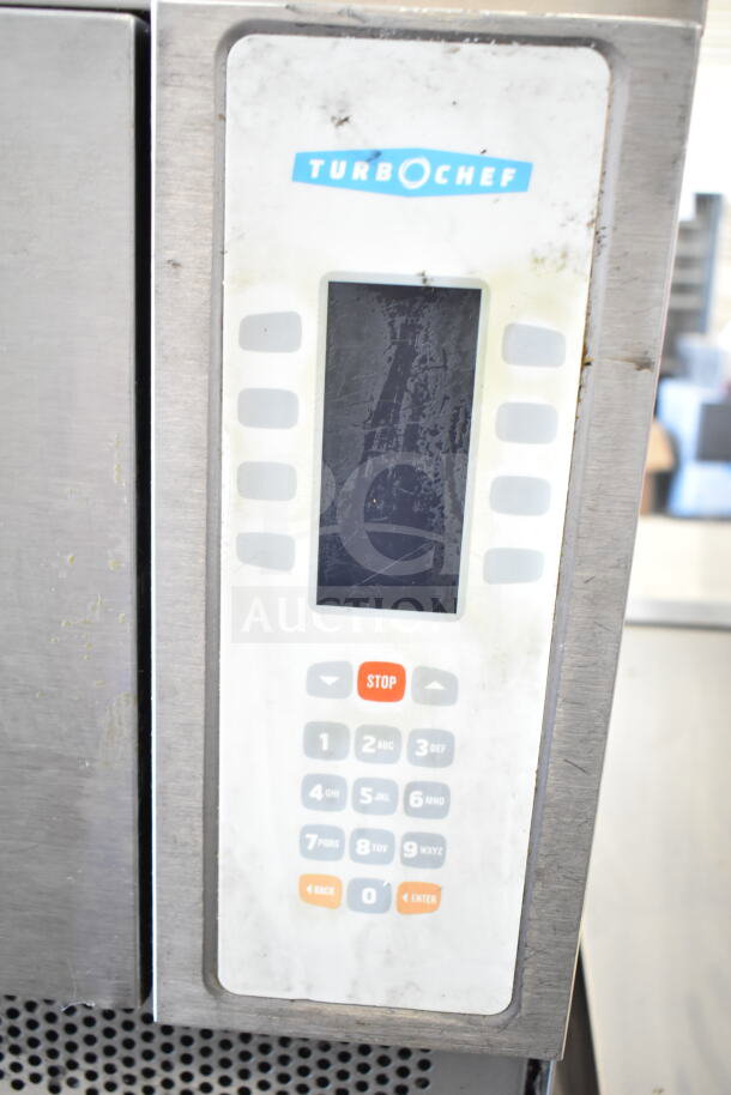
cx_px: 366
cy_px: 548
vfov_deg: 55.1
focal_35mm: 34
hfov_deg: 38.4
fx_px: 1050
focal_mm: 23
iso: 1600
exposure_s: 1/40
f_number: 3.8
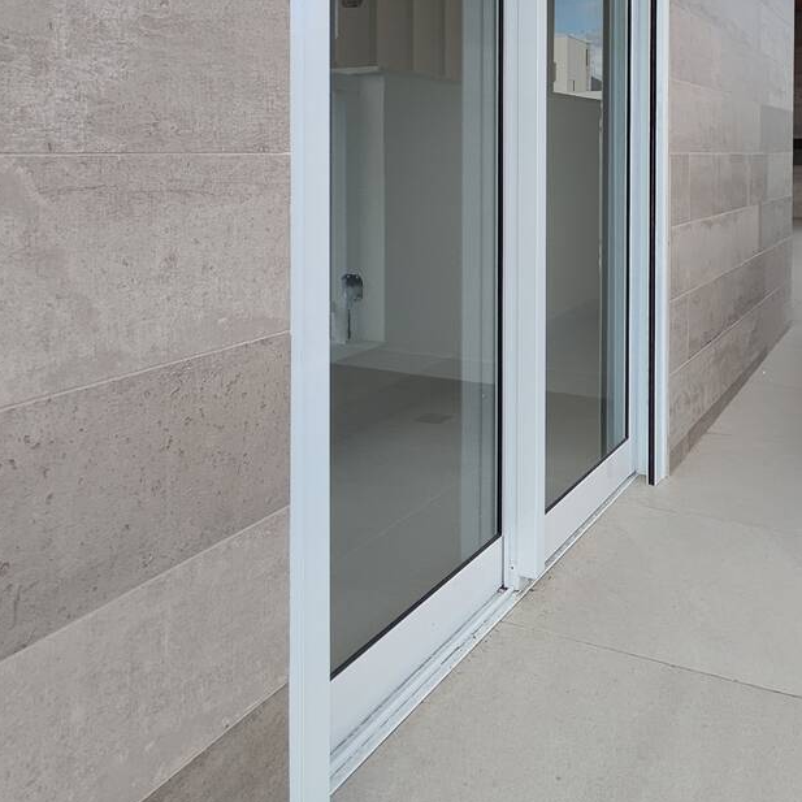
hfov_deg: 48.6
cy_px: 138
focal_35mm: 33
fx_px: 865
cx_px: 554
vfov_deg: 46.6
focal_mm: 1.65
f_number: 2.2
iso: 50
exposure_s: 1/679
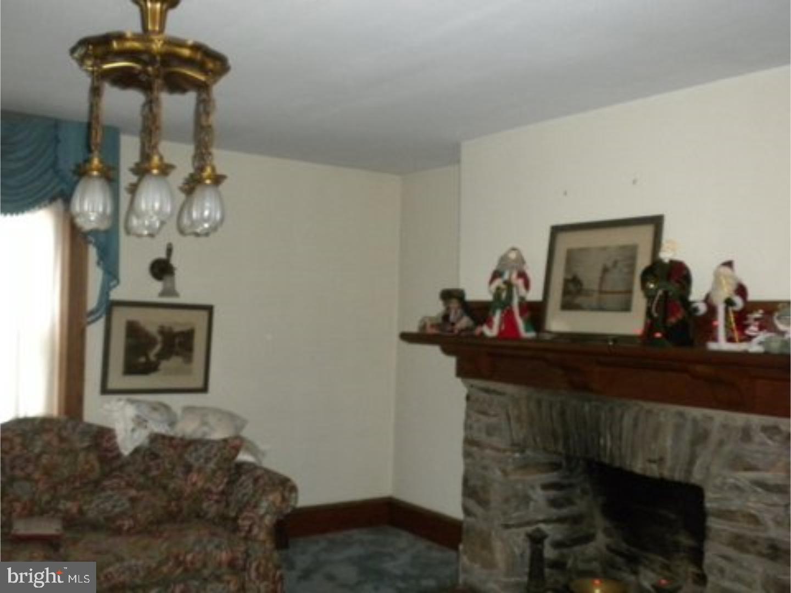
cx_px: 396
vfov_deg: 38.7
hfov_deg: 50.1
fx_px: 845
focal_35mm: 37
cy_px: 296
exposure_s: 1/30
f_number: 3.5
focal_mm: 6.6
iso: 400
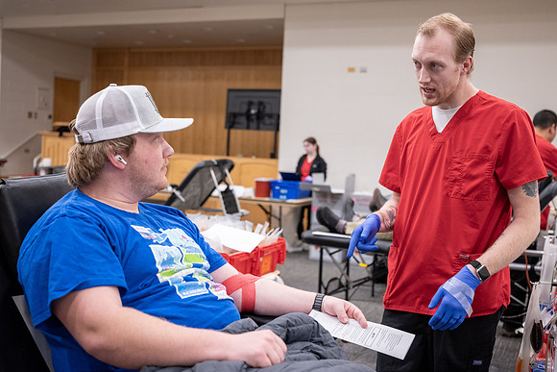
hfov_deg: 48.6
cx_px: 296
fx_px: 616
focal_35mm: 40
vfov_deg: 33.5
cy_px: 161
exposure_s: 1/160
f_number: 2.8
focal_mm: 35
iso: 1250
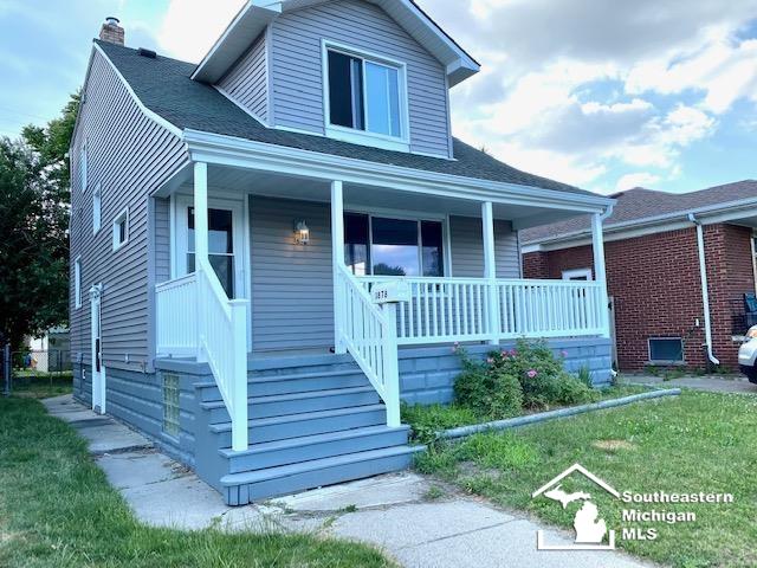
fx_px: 569
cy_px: 284
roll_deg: +2.9
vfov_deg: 53.1
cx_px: 378
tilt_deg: +5.2
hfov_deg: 67.3
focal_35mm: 26
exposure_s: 1/711
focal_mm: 4.25
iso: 32
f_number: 1.8
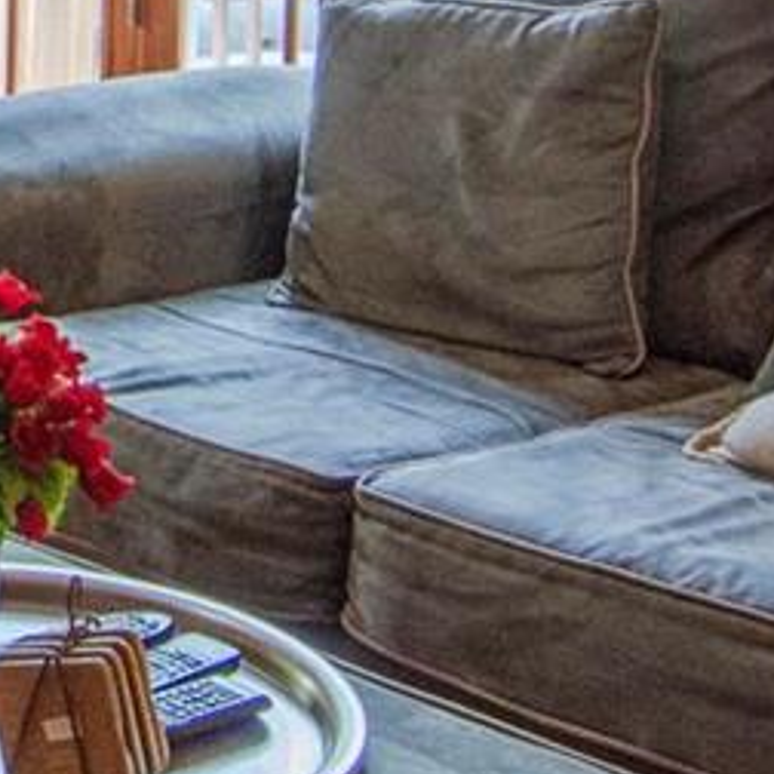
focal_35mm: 97
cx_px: -522
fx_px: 2454
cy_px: -221
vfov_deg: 16.9
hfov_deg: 15.8
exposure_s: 1/80
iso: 800
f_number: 4.5
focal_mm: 12
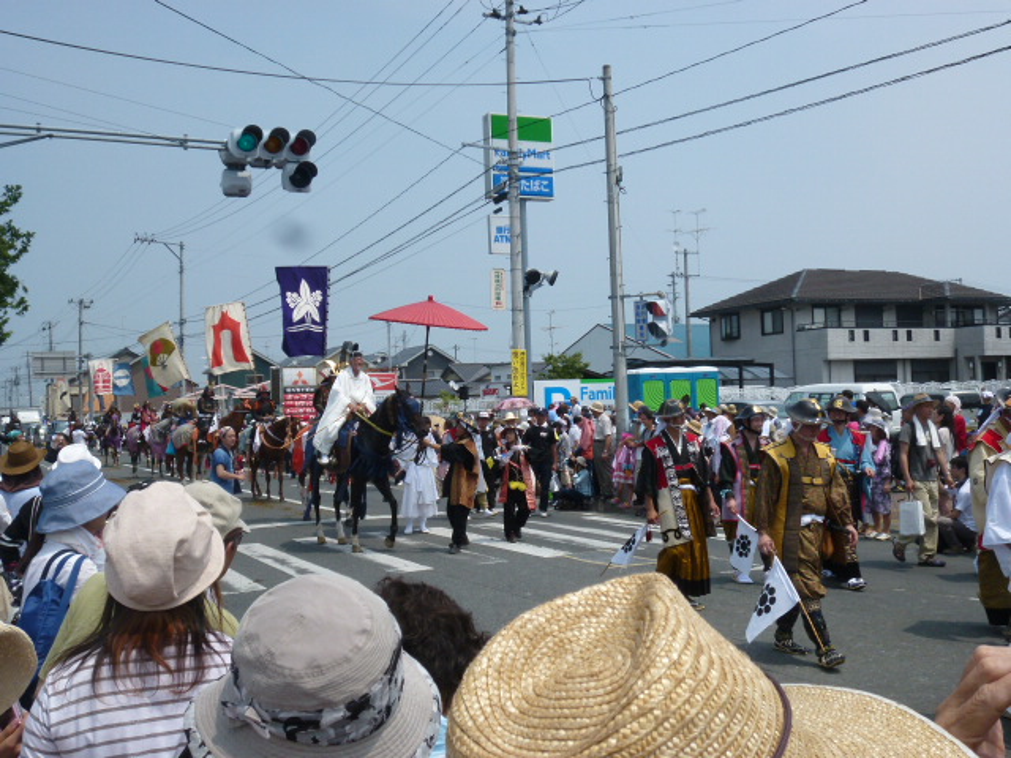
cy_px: 379
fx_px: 1081
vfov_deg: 38.7
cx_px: 506
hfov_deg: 50.1
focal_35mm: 37
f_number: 5.6
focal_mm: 6.5
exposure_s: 1/800
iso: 100
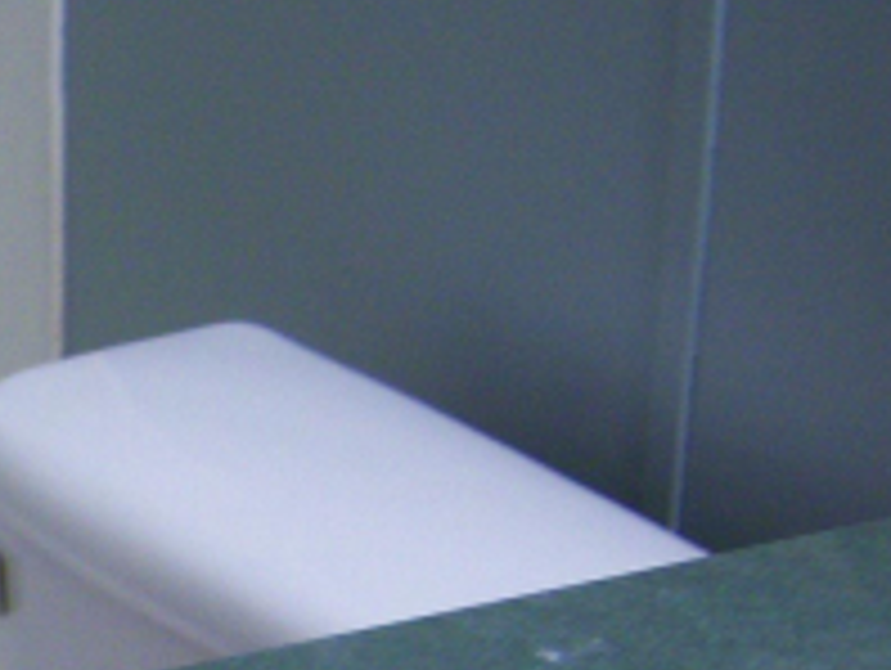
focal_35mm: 121
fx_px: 3118
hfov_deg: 14.7
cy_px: 832
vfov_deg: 12.0
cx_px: -592
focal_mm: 7.5
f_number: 2.8
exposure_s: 1/30
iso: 160
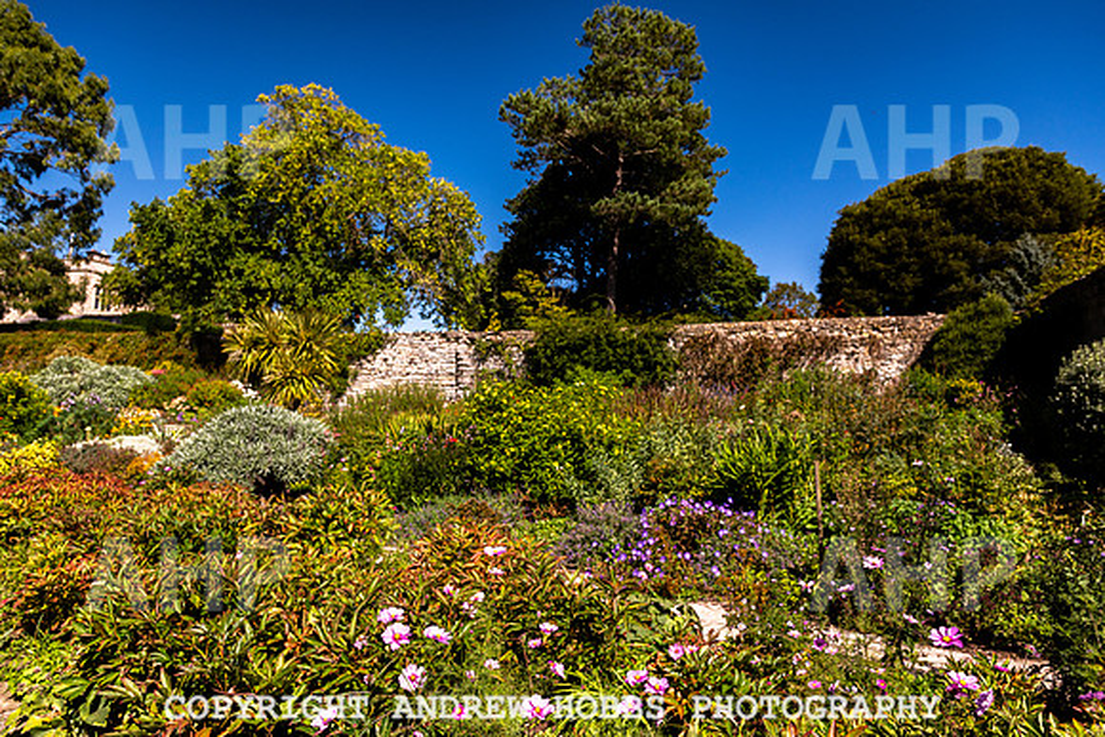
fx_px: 737
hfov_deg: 73.7
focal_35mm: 24
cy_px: 368
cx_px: 552
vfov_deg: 53.2
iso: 160
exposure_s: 1/1000
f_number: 5.6
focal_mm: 24
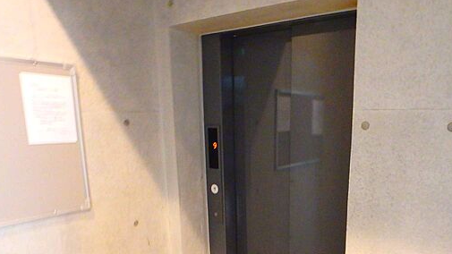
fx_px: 348
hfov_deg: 65.3
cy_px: 211
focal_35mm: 29
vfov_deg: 38.3
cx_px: 277
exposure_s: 1/8
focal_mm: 3.7
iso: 1000
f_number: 3.5
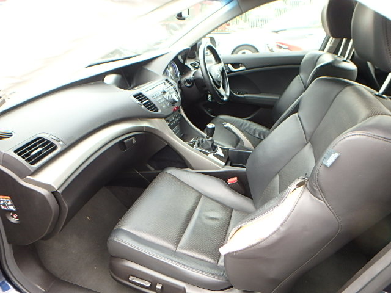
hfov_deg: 79.0
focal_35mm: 21
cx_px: 196
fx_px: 237
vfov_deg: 63.4
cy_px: 146
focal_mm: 3.7
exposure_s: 1/40
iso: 200
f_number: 3.5
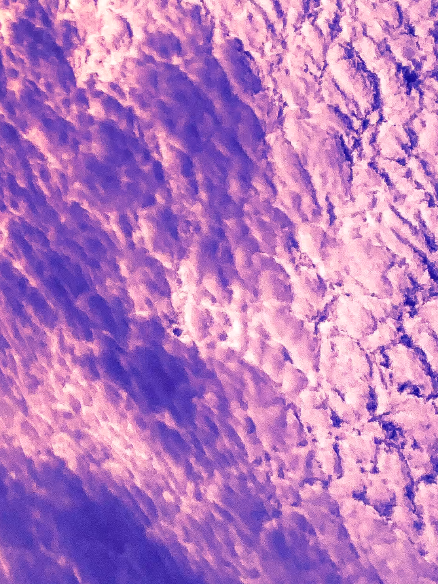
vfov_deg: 27.3
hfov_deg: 20.6
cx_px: 130
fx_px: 1198
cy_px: 385
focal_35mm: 71
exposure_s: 1/12000
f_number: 1.8
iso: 25
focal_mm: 4.25
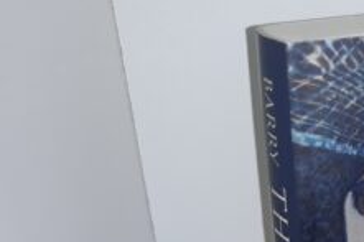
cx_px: 468
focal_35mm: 79
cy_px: 314
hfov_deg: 23.0
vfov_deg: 16.3
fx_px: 798
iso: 40
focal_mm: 3.7
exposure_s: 1/155
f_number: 1.7
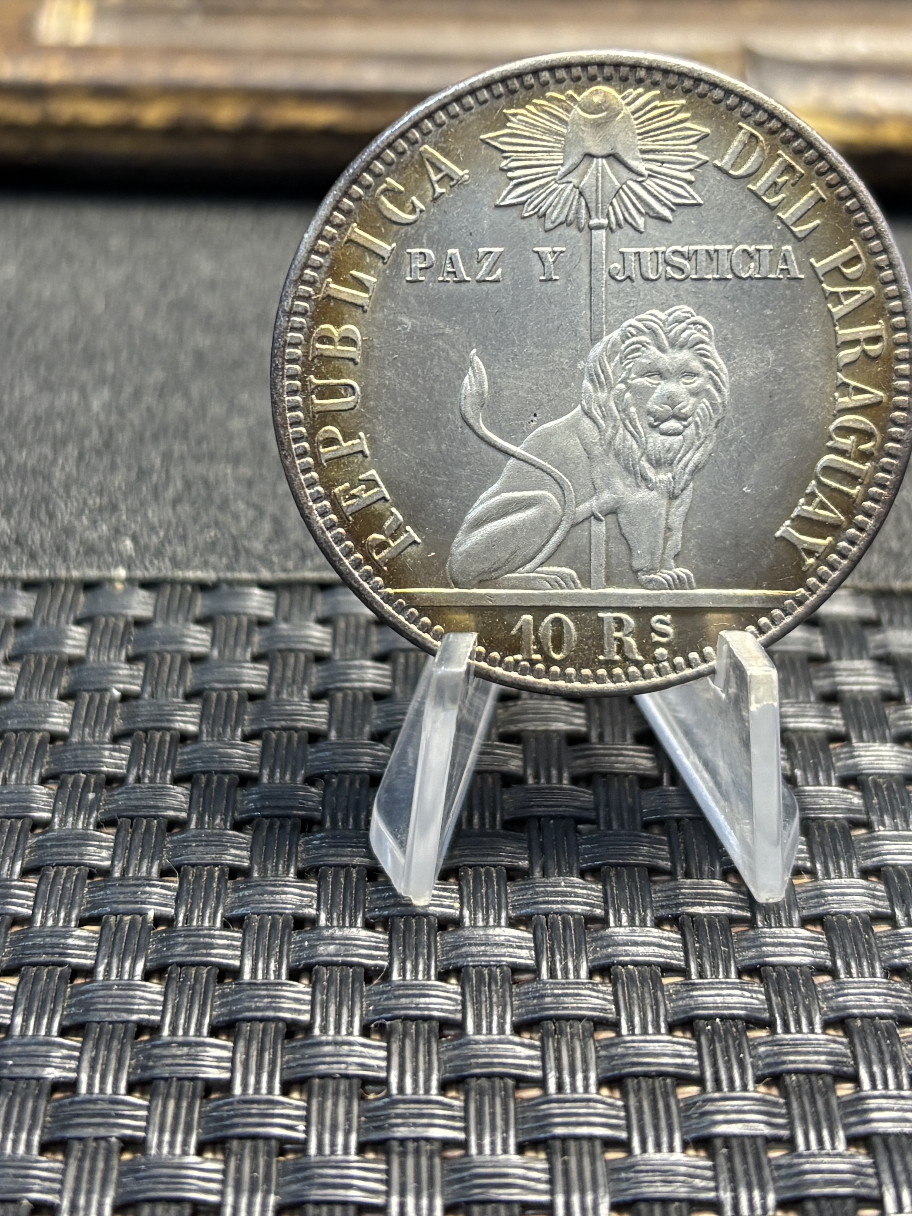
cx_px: 597
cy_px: 376
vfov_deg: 40.6
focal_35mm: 46
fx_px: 1616
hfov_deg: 31.3
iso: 160
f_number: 1.6
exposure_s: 1/50
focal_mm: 5.96
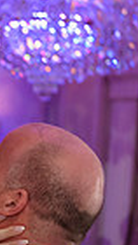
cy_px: 227
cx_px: -211
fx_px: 1629
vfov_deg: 8.6
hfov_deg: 4.7
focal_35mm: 251
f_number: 3.2
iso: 1600
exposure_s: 1/125
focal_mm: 58
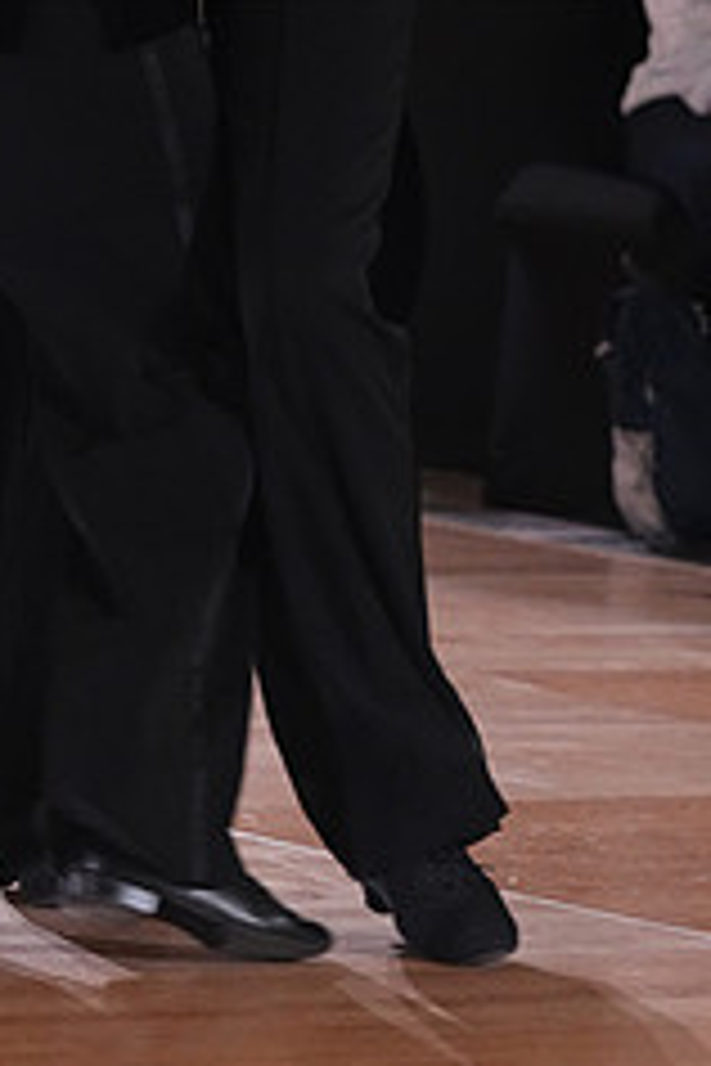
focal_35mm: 301
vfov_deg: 6.8
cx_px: 70
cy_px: -153
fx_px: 8916
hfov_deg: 4.6
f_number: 4.5
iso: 3200
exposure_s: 1/250
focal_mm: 123
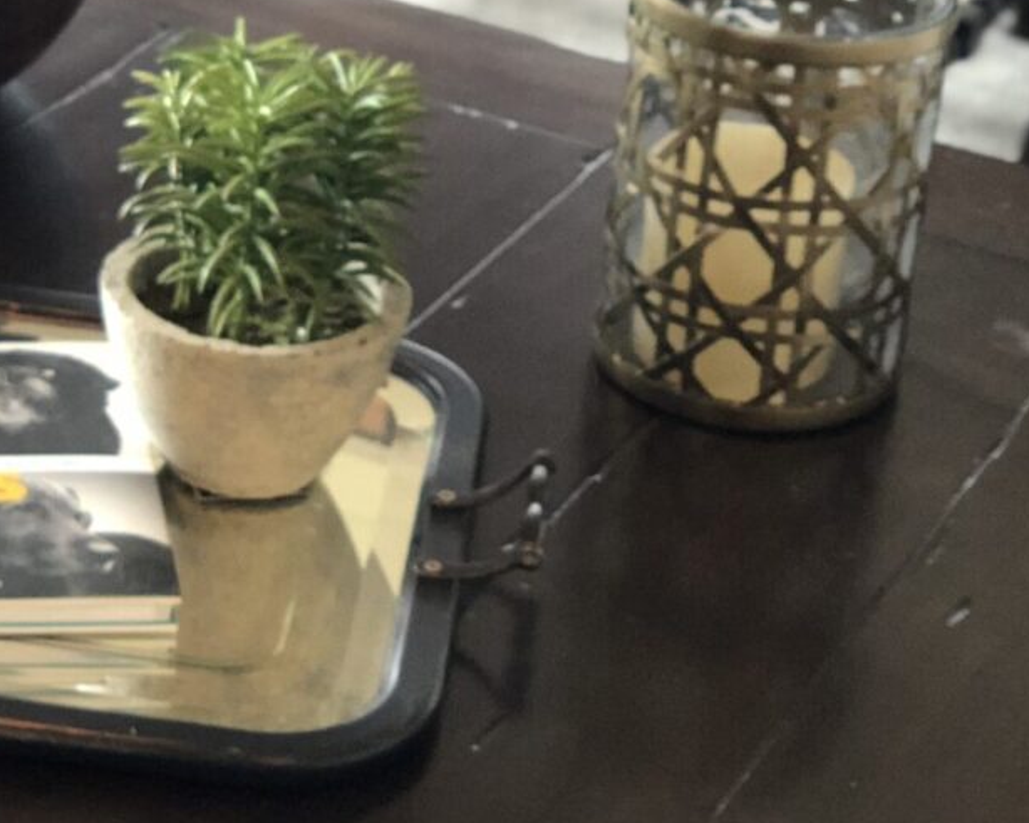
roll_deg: -3.9
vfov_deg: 12.9
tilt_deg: -26.5
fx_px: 3624
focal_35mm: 119
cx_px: 287
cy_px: 293
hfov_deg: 16.1
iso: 160
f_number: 2.4
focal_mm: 6
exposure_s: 1/17
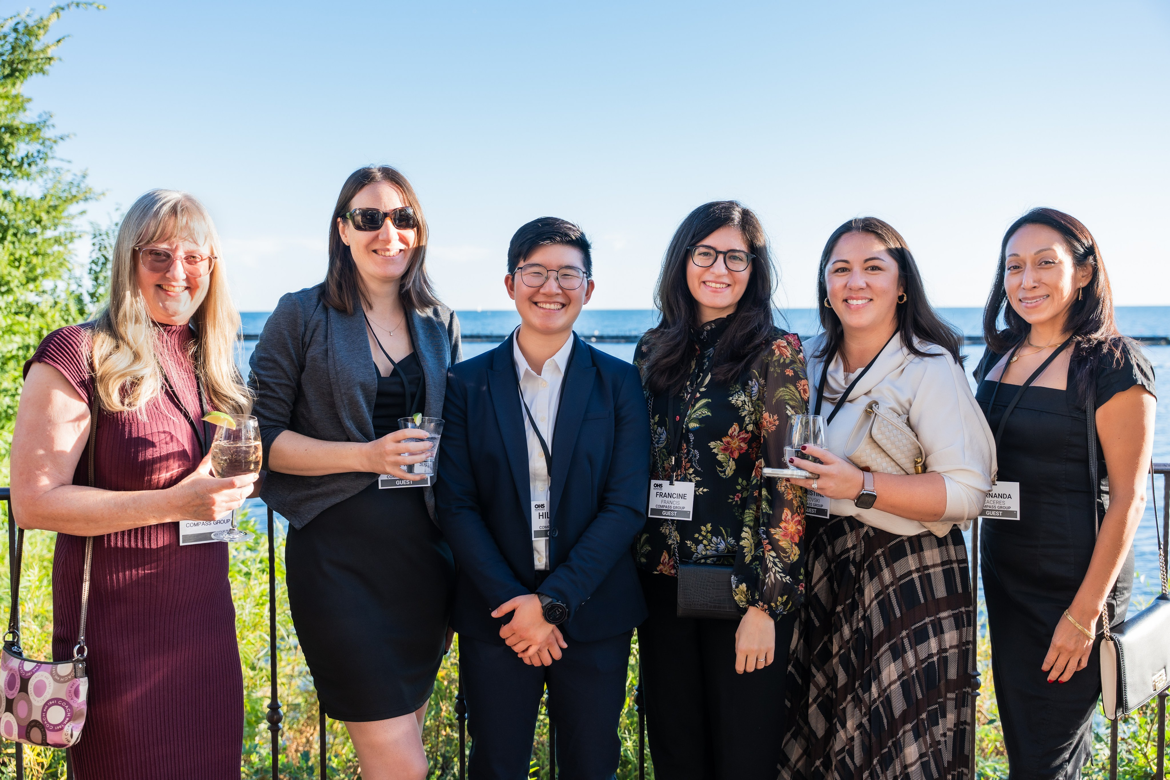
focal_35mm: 38
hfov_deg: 50.3
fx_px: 1246
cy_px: 390
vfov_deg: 34.8
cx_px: 585
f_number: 4
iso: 100
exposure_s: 1/200
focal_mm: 37
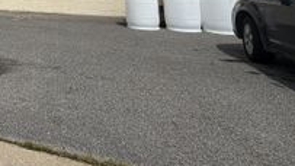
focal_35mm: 45
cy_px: -63
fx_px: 352
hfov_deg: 29.8
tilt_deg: +3.9
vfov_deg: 22.9
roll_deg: +0.6
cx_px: -134
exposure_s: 1/1534
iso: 20
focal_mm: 2.22
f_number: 2.2
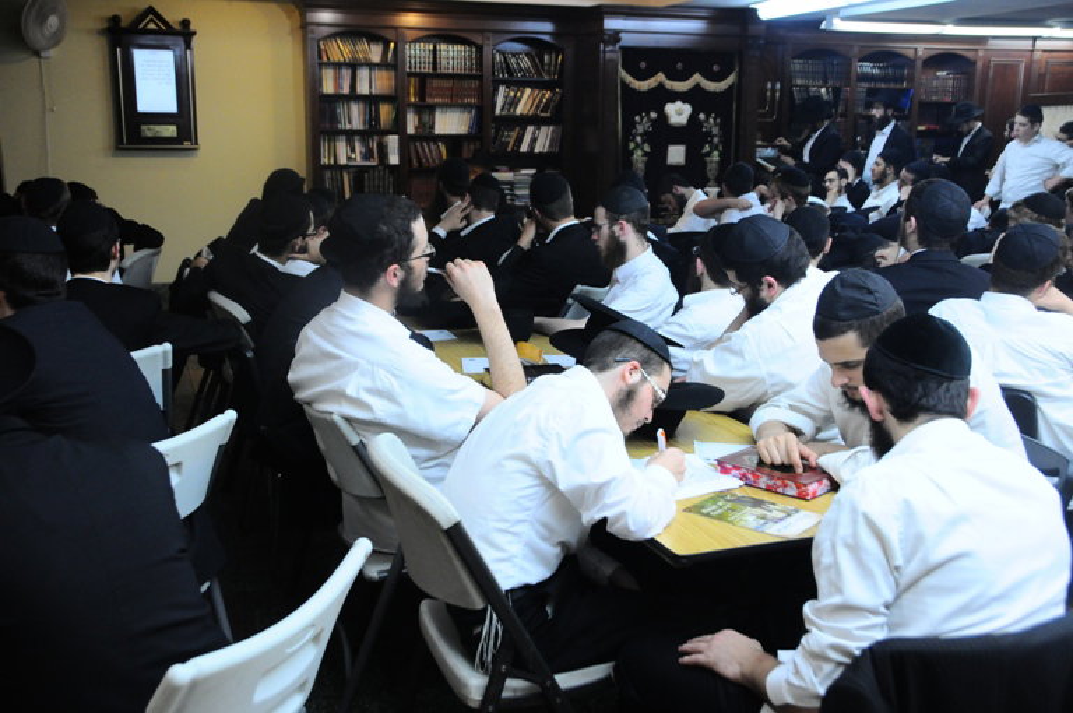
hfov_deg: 53.2
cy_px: 356
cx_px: 536
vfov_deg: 36.8
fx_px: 1072
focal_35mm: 36
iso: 1250
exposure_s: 1/100
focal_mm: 24
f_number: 4.5
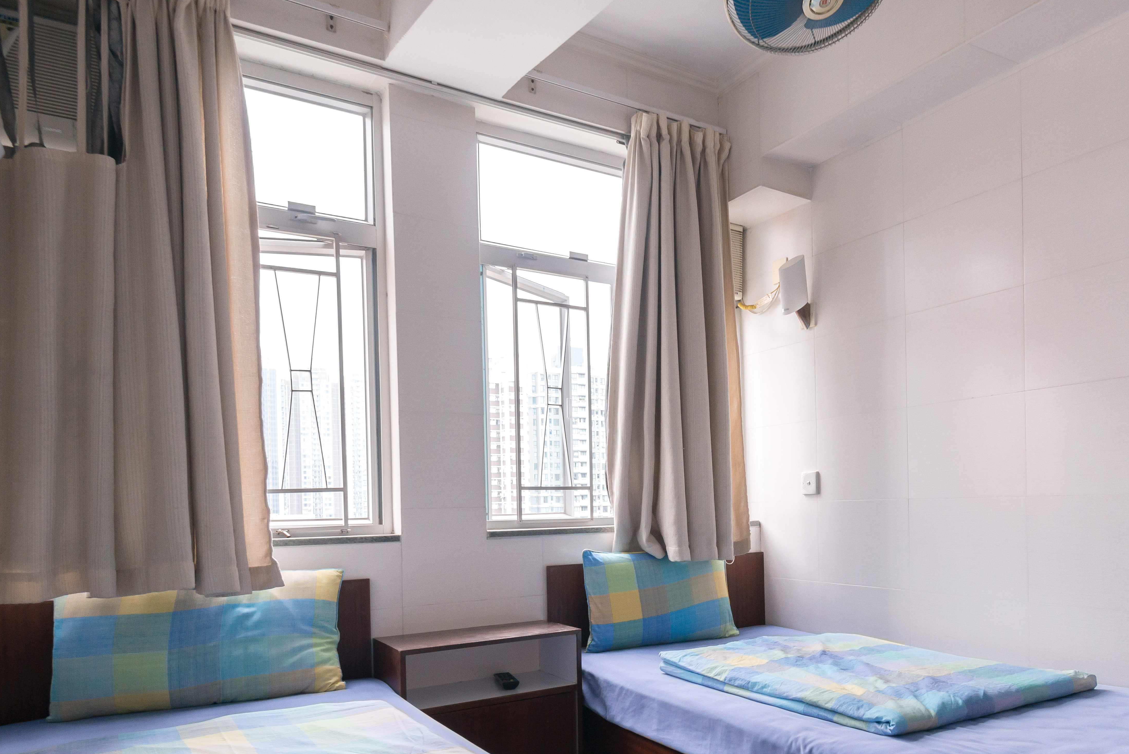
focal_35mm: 27
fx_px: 847
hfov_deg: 65.5
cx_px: 756
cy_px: 513
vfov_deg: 47.1
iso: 1000
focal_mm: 16
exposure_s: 1/40
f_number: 6.3
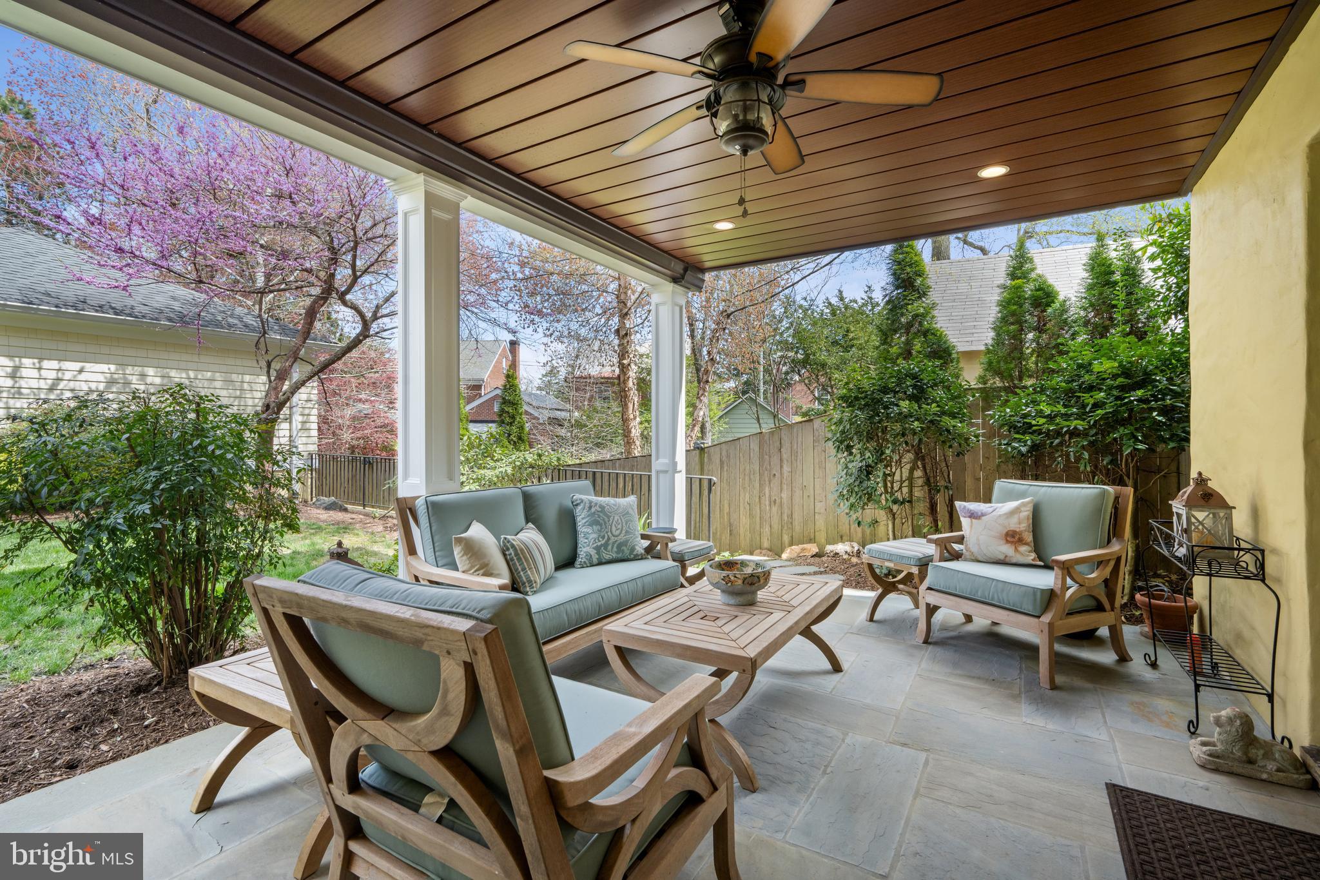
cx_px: 660
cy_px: 440
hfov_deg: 96.7
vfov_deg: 73.7
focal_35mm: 16
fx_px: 587
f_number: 9
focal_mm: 16
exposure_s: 1/80
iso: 200
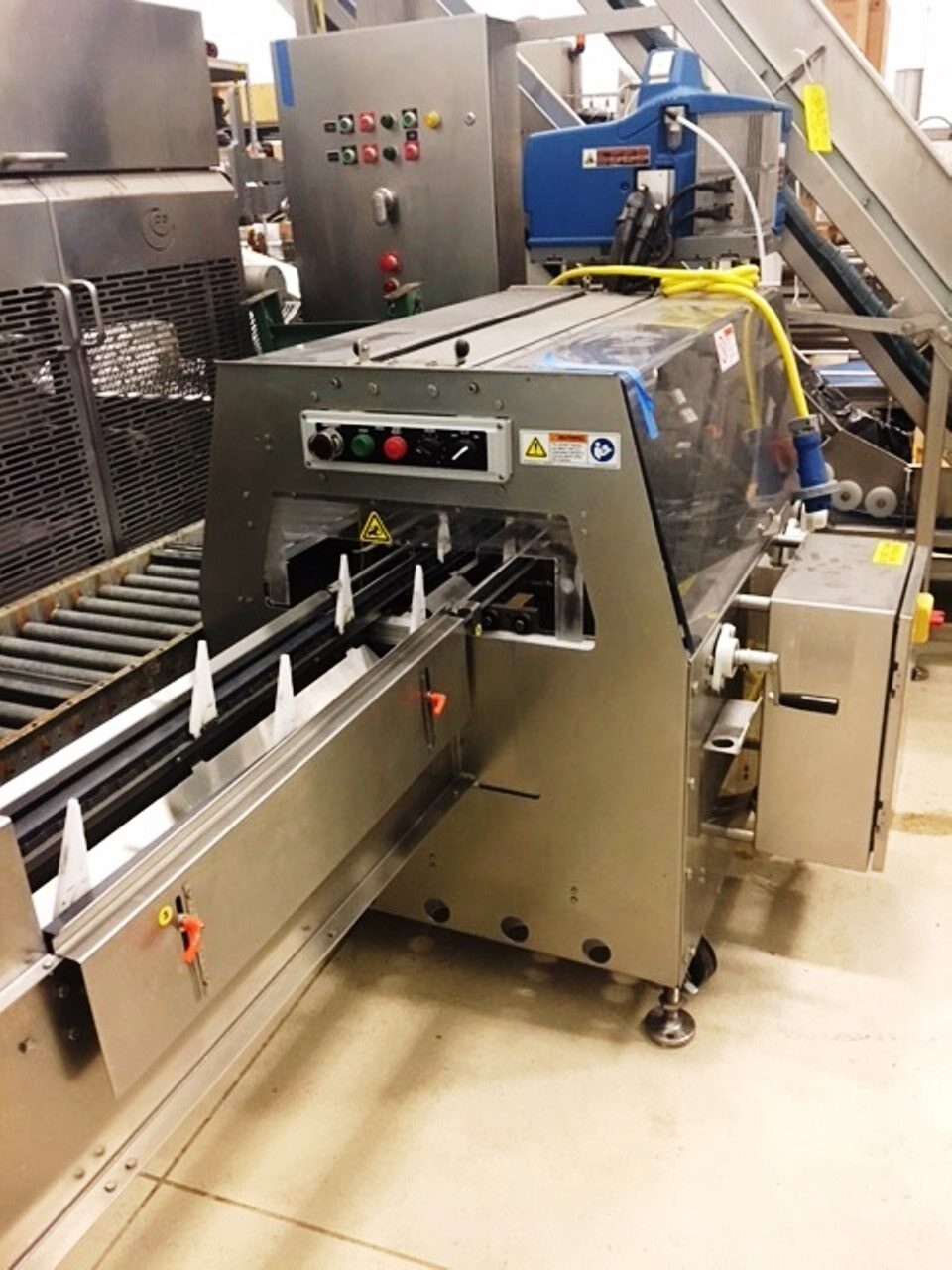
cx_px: 476
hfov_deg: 48.2
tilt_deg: -22.1
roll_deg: +2.6
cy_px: 635
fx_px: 1063
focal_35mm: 29
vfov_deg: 61.7
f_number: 2.2
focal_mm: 4.15
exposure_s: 1/15
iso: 200
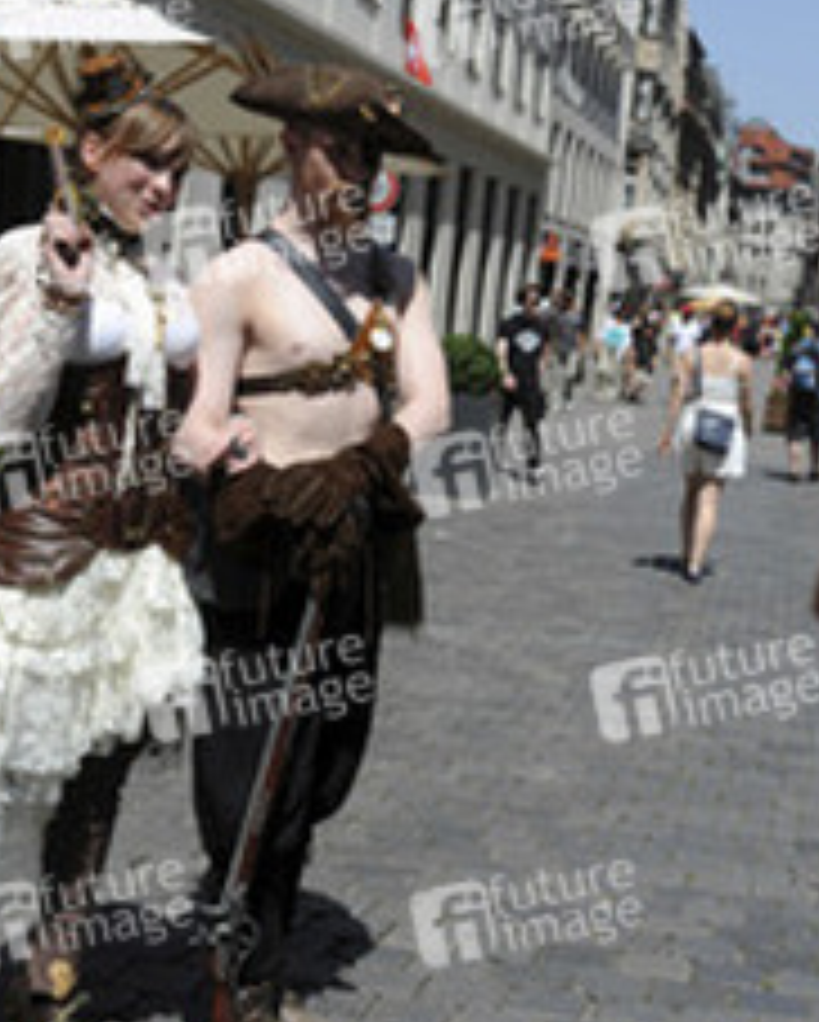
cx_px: 585
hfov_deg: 23.3
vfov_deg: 29.1
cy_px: 576
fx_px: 1967
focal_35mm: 65
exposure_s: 1/1600
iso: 200
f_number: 5.6
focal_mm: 35
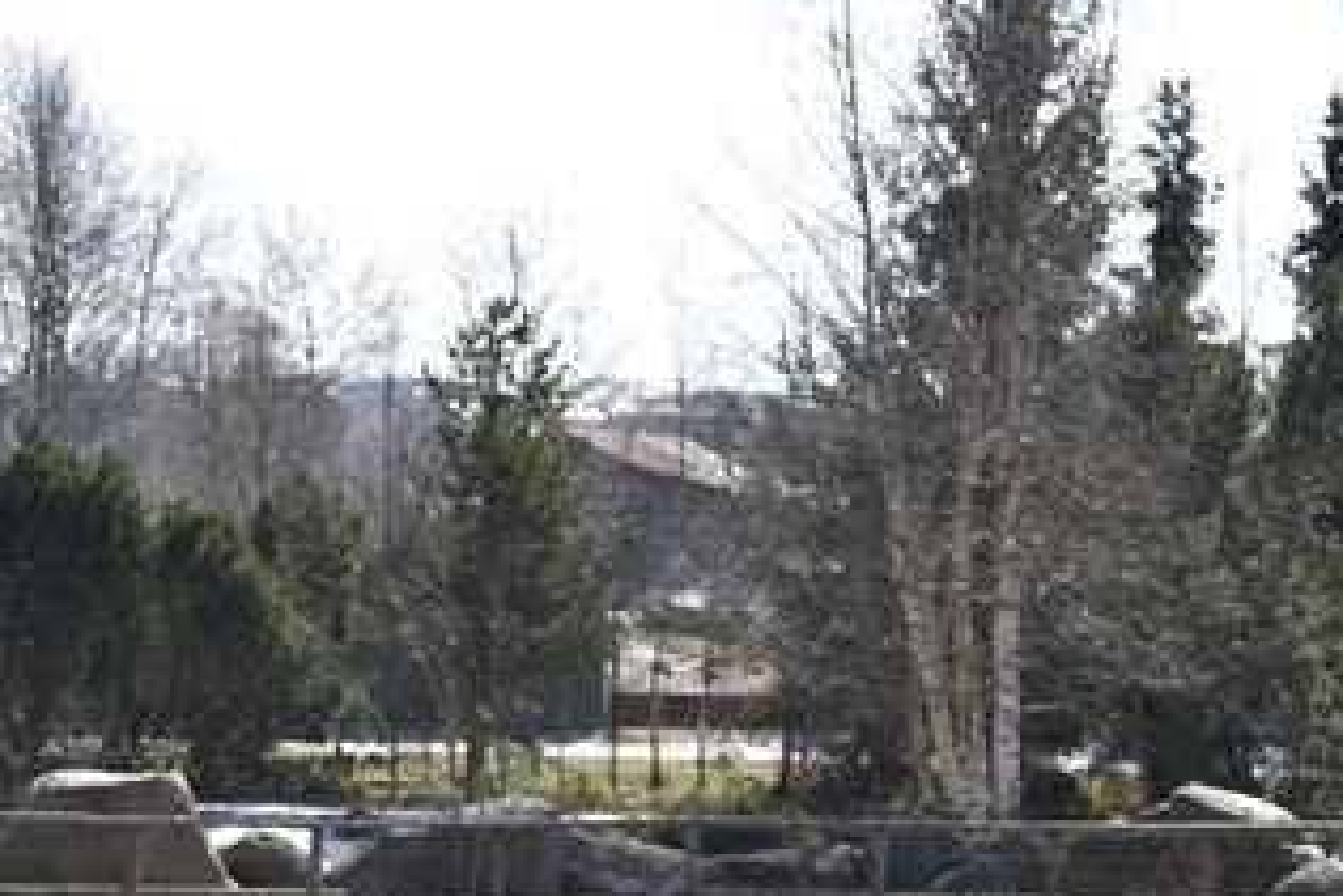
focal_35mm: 136
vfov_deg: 10.1
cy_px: 601
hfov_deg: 14.2
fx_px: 5076
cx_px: 1972
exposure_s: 1/200
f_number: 8
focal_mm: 28
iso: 100
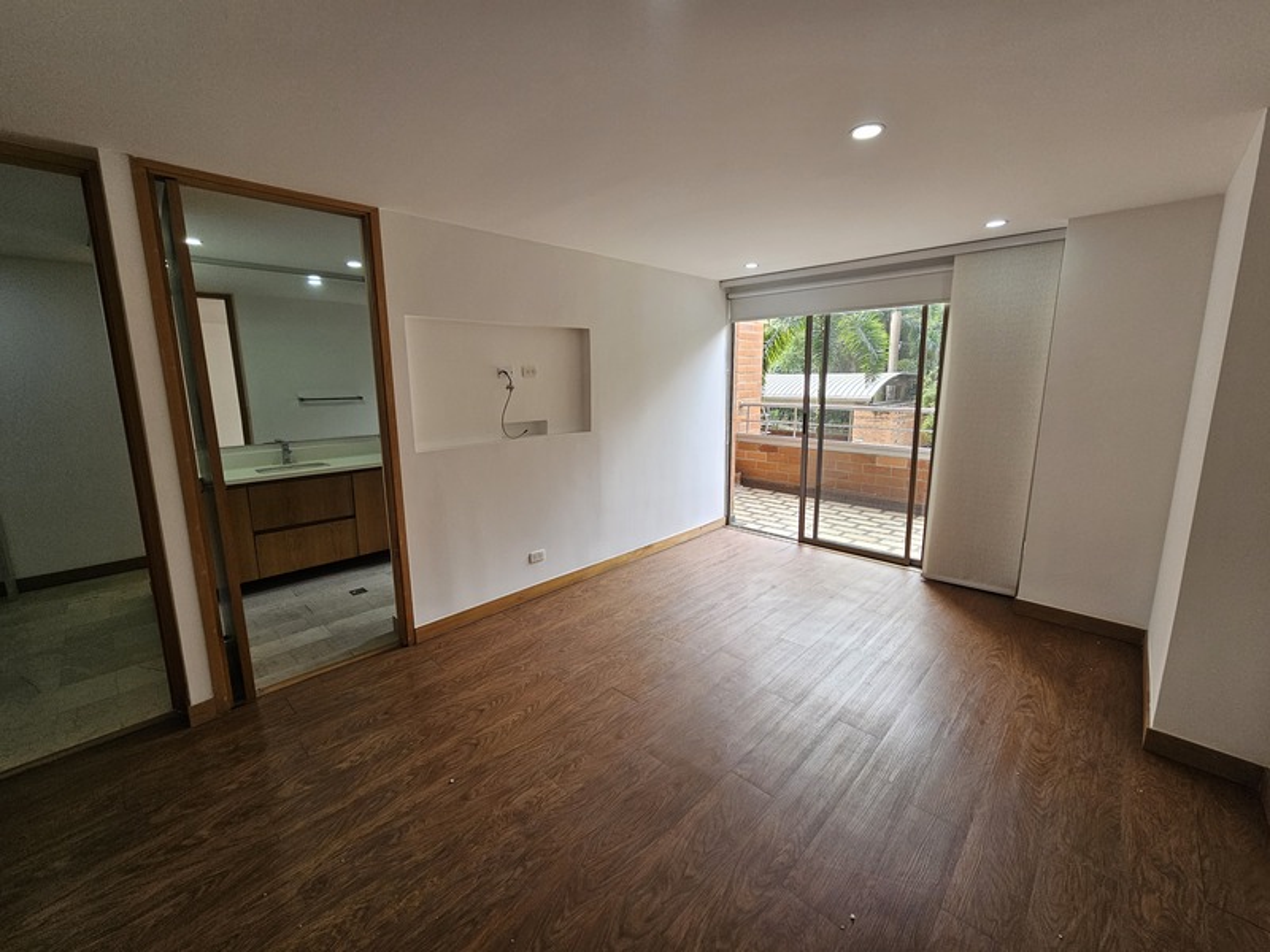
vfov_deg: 89.9
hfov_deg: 106.2
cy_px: 476
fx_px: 477
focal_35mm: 13
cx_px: 635
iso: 64
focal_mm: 2.2
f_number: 2.2
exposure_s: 1/120
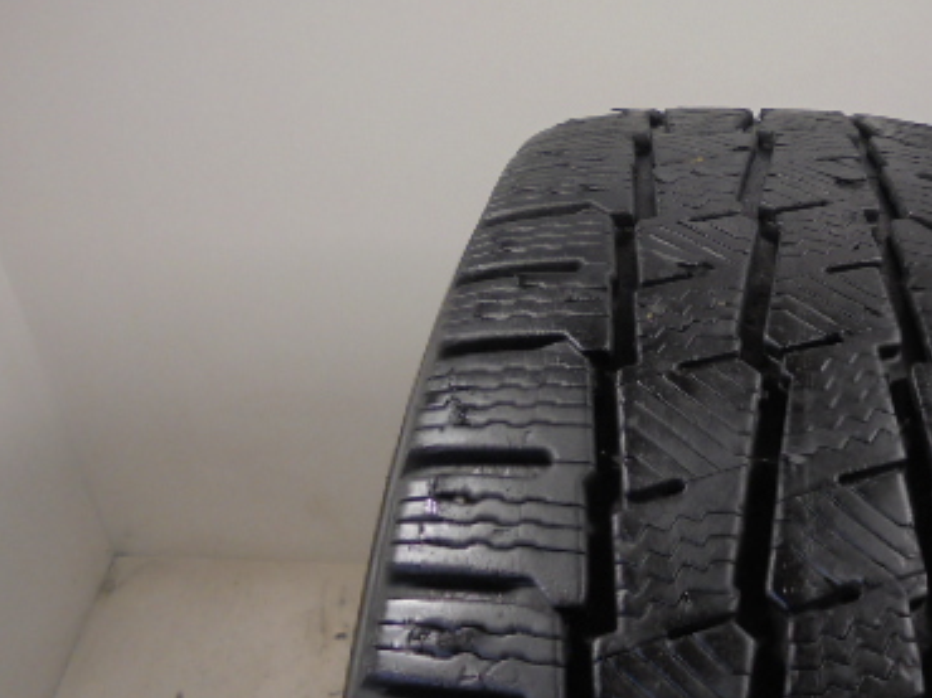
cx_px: 683
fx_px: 1211
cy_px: 161
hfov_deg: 41.1
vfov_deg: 31.5
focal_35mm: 45
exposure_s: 1/40
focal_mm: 4.6
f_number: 3.5
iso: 100
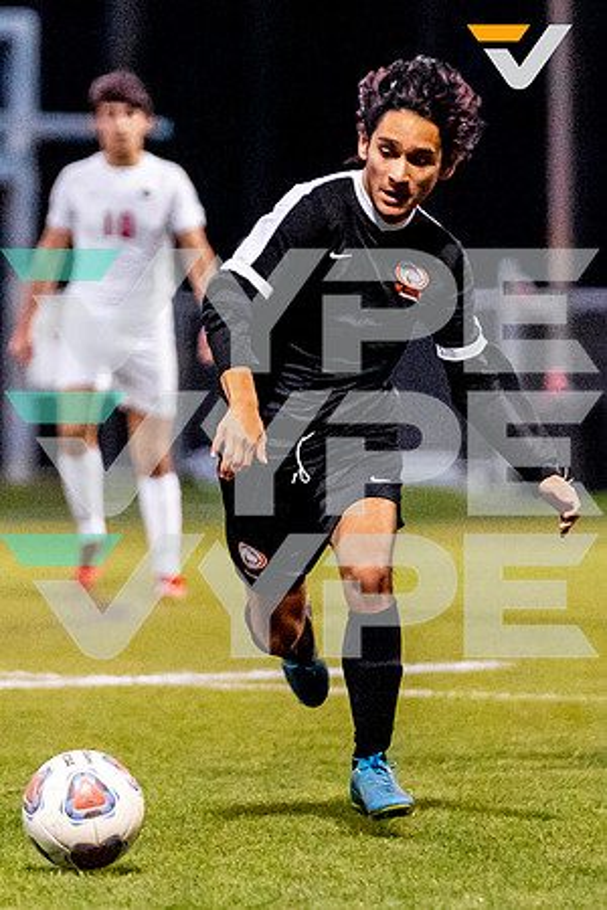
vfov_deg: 4.7
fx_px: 11004
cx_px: 307
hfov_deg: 3.2
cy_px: 263
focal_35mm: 435
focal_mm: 174
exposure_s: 1/1250
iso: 6400
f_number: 2.8
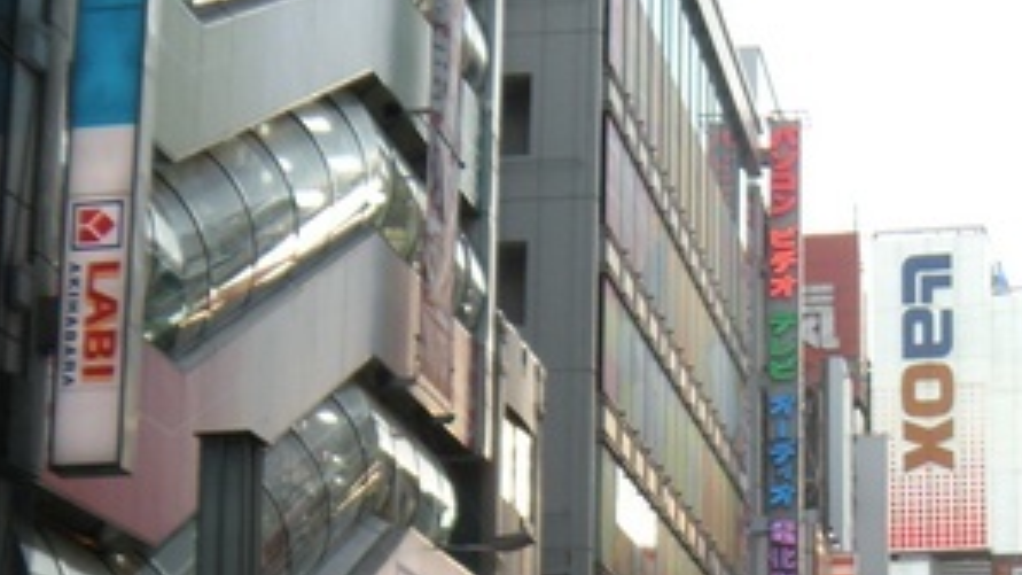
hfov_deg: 23.4
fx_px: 2439
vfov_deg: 13.0
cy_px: 735
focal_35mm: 90
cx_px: 805
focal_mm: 5.9
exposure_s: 1/67
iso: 100
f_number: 3.8
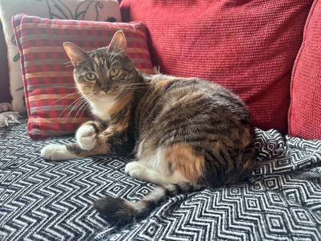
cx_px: 160
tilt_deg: -18.5
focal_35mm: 24
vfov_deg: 56.8
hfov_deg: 71.6
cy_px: 120
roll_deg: +0.2
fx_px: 223
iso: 320
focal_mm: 6.86
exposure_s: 1/60
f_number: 1.78
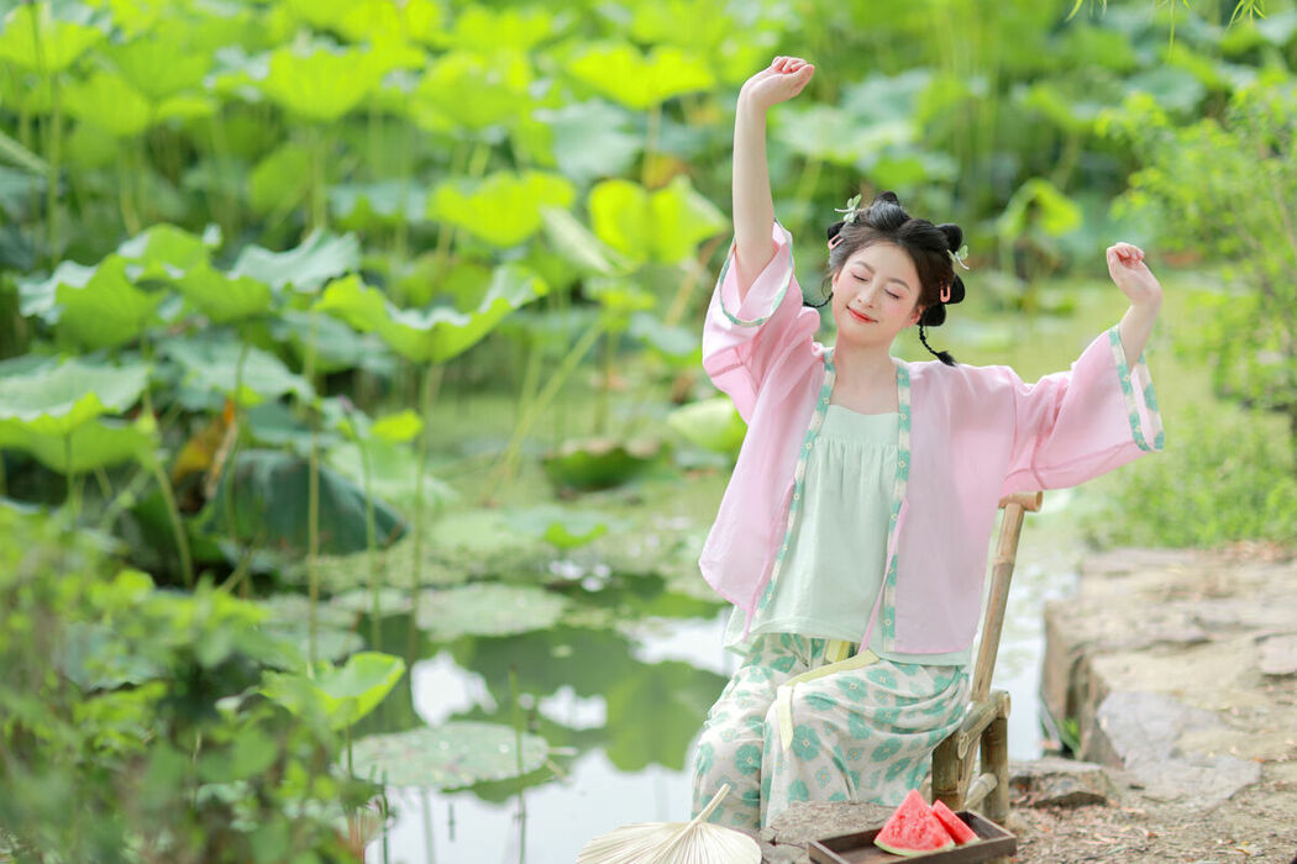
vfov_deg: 16.1
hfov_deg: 23.9
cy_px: 432
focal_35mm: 85
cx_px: 648
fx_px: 3062
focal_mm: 85
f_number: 1.8
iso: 100
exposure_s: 1/400
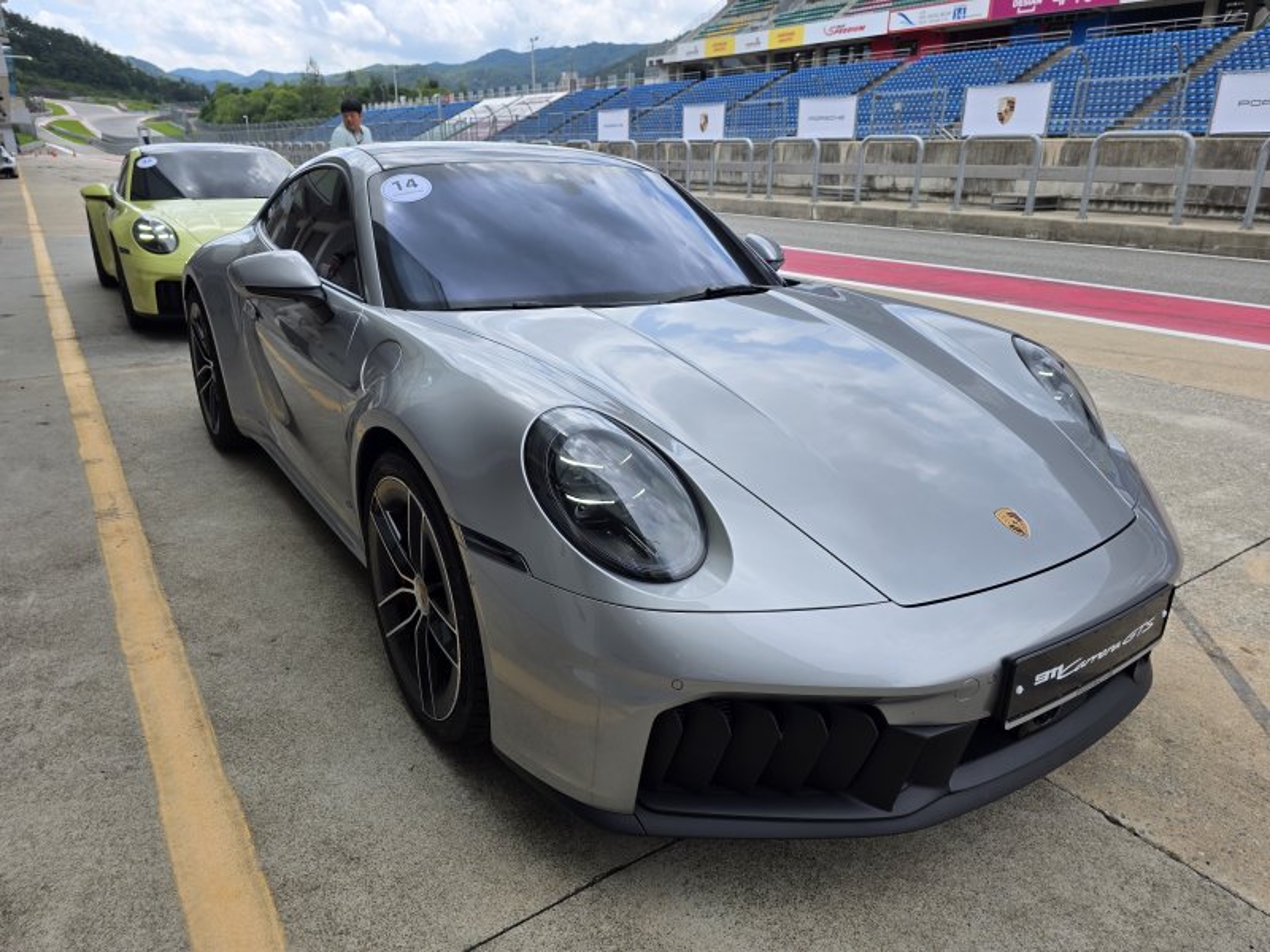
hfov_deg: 73.9
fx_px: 844
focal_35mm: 23
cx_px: 635
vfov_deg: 58.9
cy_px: 476
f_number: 1.7
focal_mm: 6.3
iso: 80
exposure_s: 1/3637
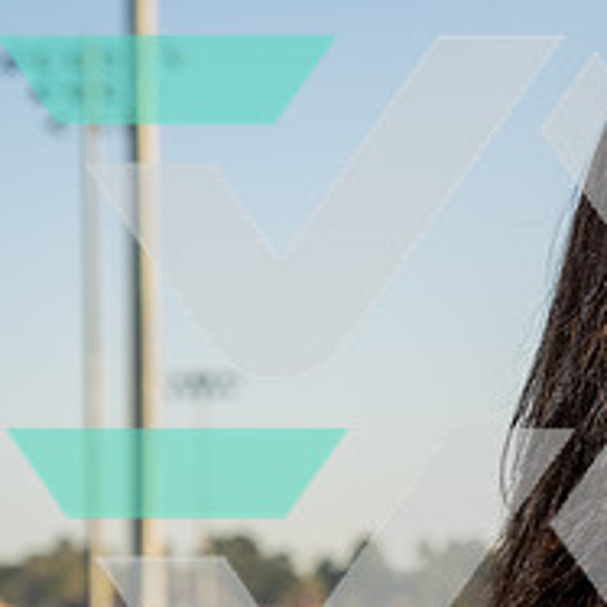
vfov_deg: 12.3
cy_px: 602
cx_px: 834
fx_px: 2777
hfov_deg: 12.0
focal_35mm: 140
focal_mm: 53
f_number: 4.5
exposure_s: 1/250
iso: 100
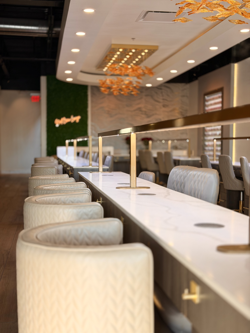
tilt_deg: -3.1
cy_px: 166
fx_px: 462
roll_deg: -0.6
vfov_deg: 39.7
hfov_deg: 30.3
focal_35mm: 48
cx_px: 125
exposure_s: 1/231
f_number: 1.78
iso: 64
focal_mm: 6.76
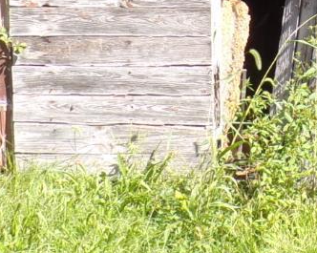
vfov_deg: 13.9
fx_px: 994
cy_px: -77
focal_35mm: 106
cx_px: 391
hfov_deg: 17.2
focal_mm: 4.3
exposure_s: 1/105
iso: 80
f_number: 5.8
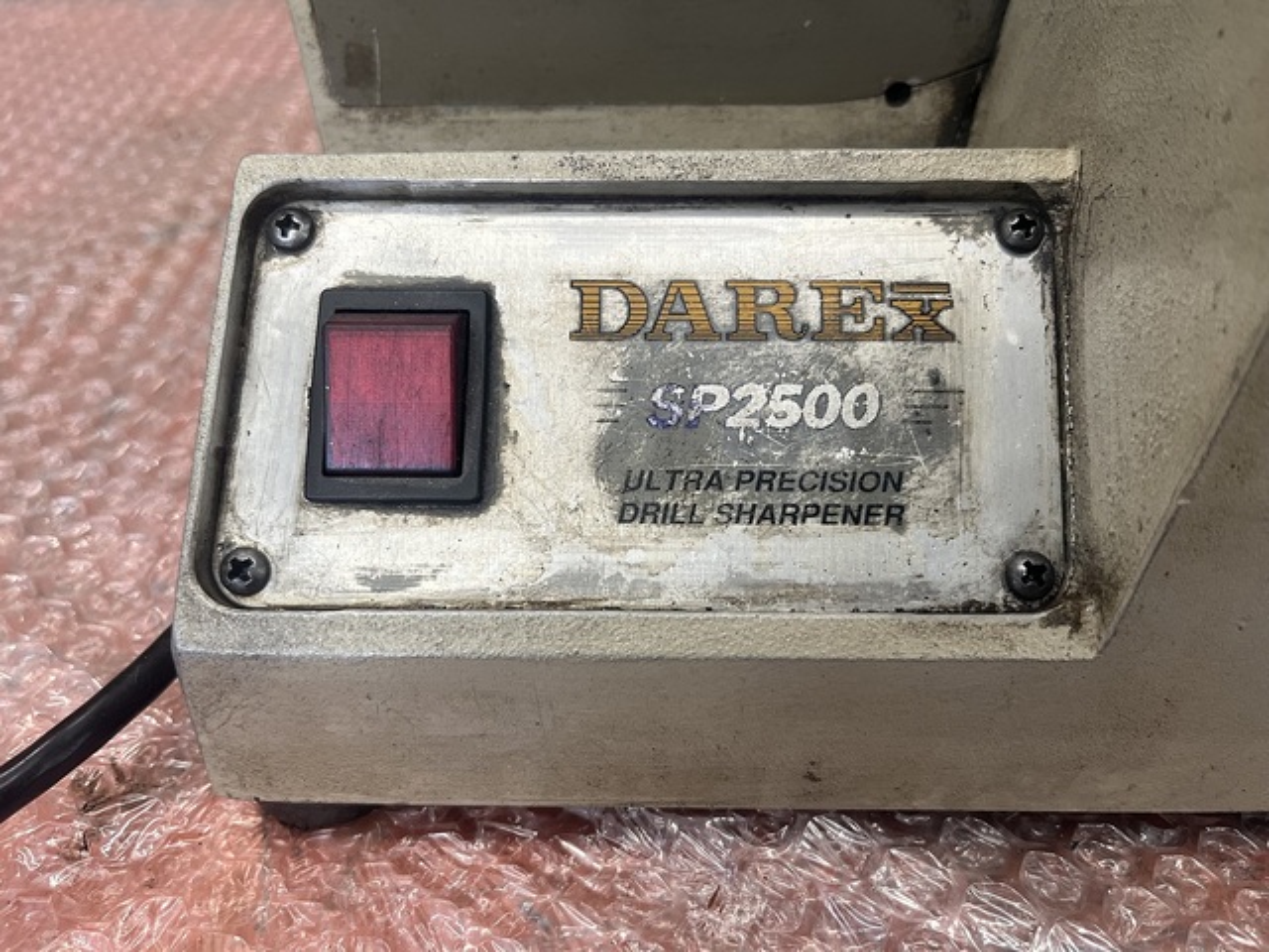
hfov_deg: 67.3
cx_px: 634
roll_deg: +0.8
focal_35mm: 26
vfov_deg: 53.1
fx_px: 953
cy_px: 476
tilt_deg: -44.1
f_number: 1.6
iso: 125
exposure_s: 1/108
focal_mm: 5.1
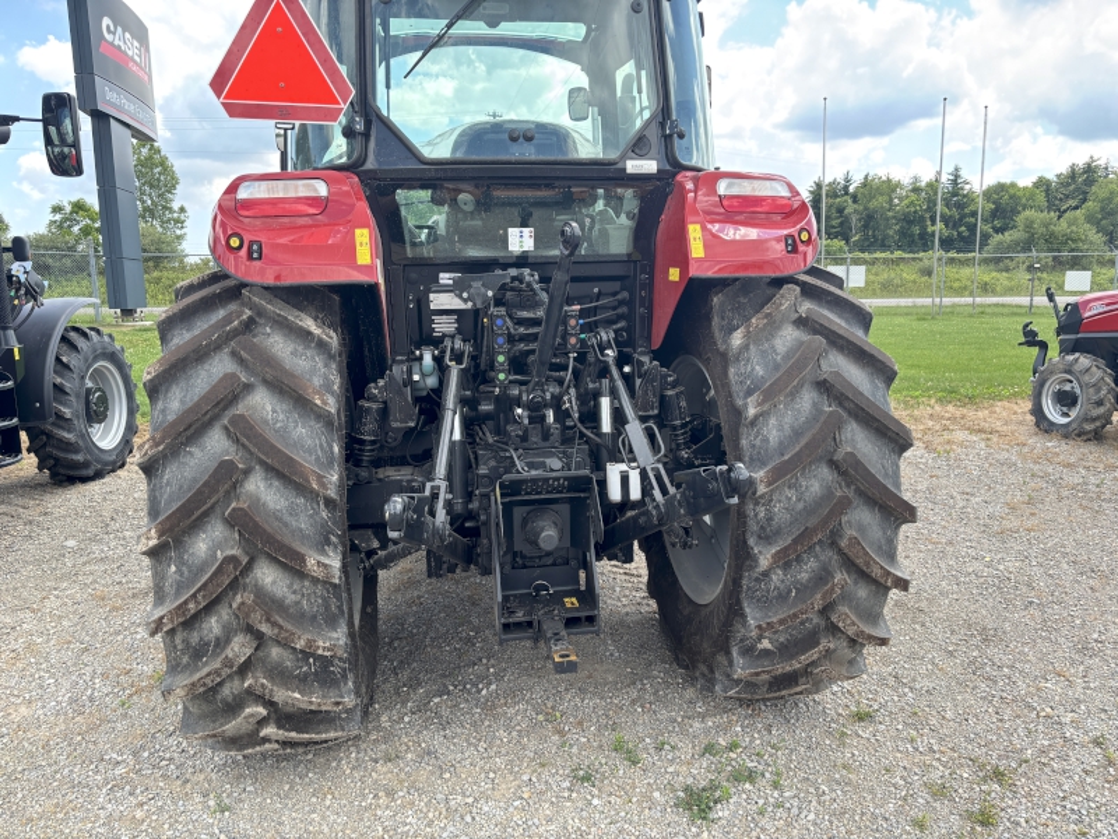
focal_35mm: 26
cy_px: 420
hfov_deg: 67.3
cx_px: 559
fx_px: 840
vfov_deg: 53.1
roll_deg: +1.0
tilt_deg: -8.0
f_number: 1.6
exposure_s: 1/248
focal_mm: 5.96
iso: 50
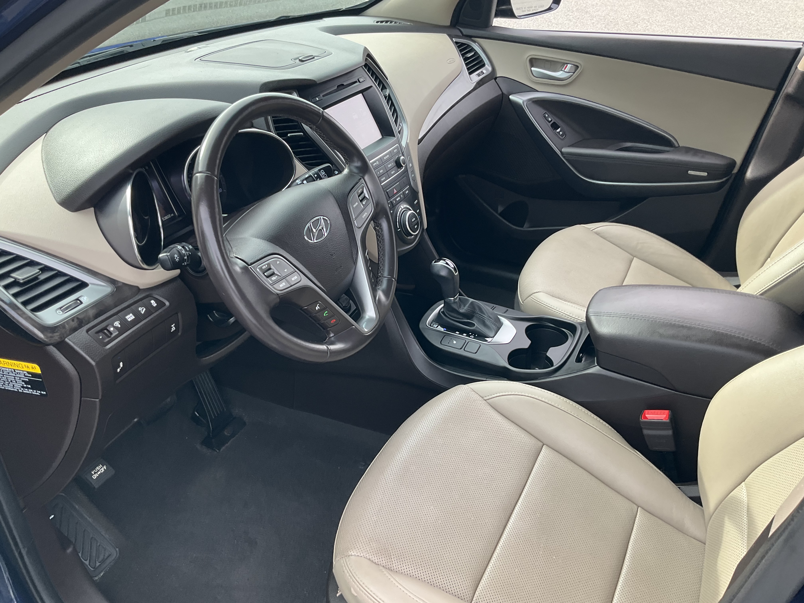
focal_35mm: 29
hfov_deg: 61.7
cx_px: 402
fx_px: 674
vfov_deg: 48.2
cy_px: 302
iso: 25
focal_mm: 3
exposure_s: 1/122
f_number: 1.8
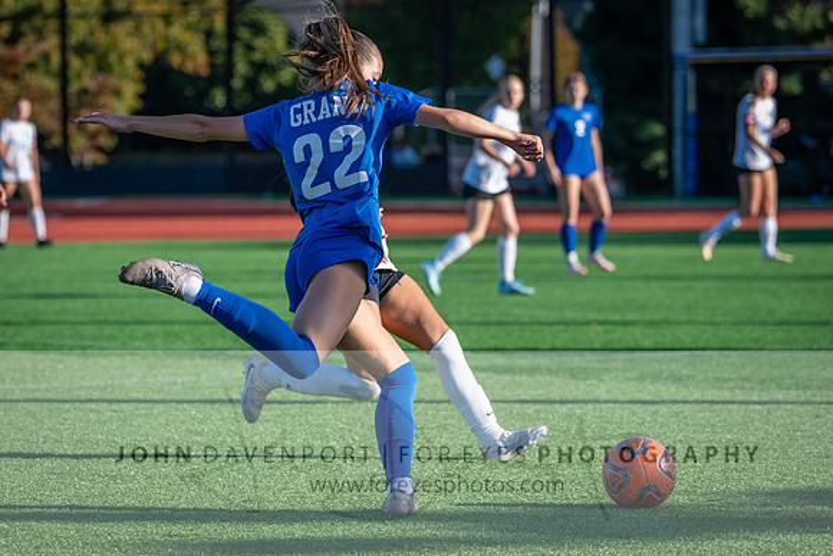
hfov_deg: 10.9
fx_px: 4347
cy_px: 217
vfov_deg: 7.3
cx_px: 167
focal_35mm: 188
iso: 250
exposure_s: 1/2000
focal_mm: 112
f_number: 2.8
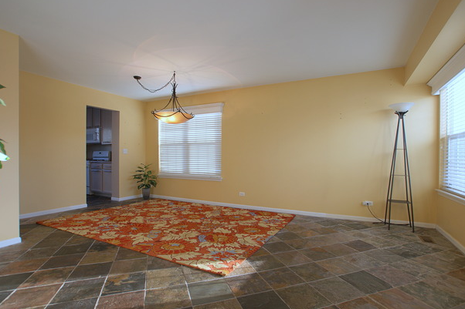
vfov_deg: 68.7
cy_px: 161
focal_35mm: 18
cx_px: 241
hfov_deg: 91.5
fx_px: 226
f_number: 6.3
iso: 100
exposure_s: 1/40
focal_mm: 11
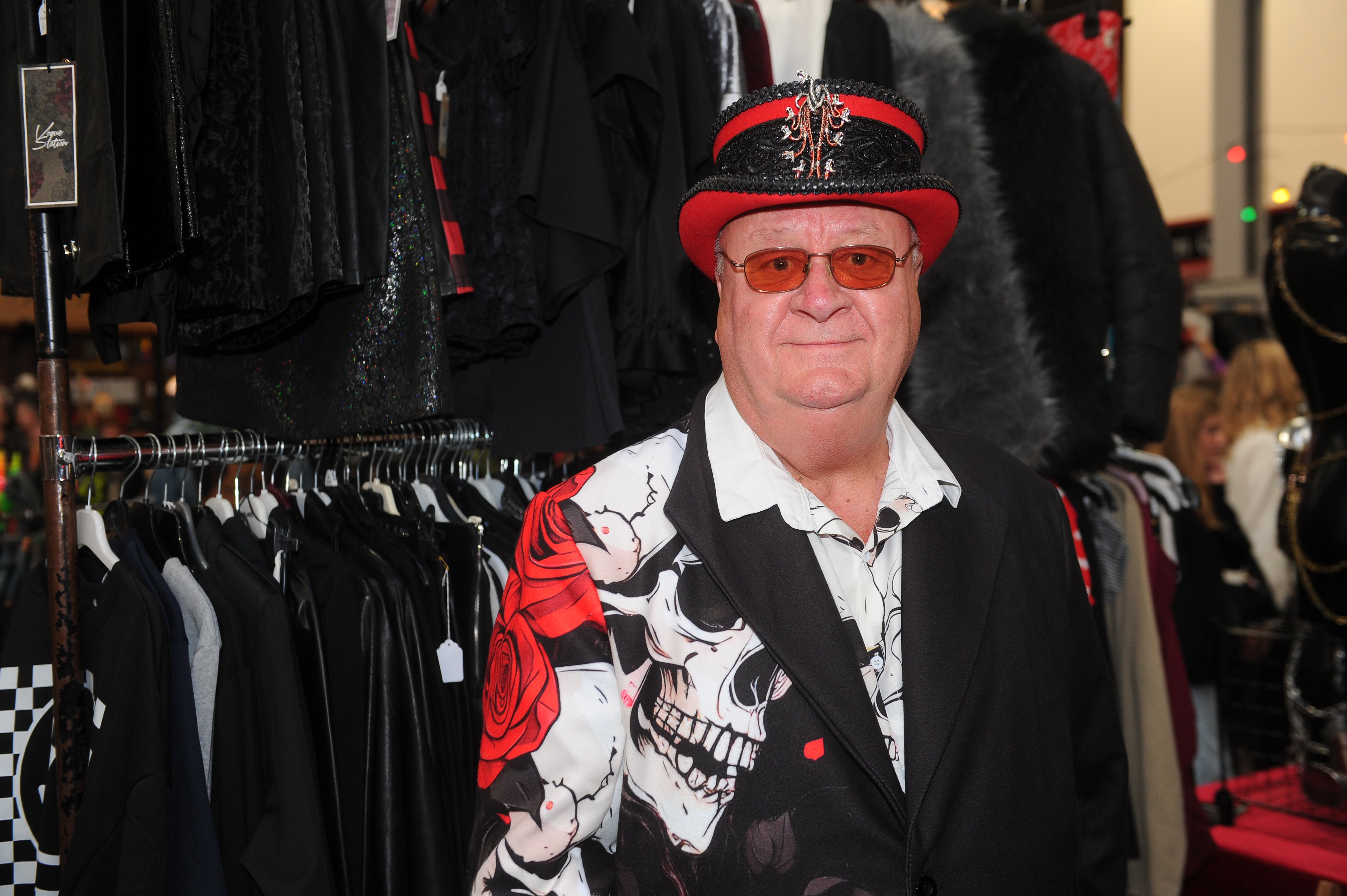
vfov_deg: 31.9
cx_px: 674
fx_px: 1570
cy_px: 448
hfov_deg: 46.4
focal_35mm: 42
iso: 500
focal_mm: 42
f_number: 3.5
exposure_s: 1/100
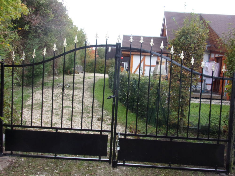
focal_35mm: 33
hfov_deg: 55.4
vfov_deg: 42.9
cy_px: 88
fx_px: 224
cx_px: 118
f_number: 3.7
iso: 80
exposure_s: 1/85
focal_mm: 5.9
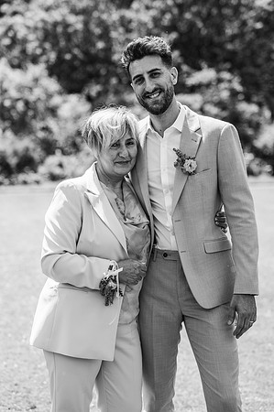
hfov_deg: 16.0
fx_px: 973
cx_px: 137
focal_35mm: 85
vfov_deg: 23.9
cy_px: 206
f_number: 3.2
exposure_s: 1/1600
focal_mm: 85
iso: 100
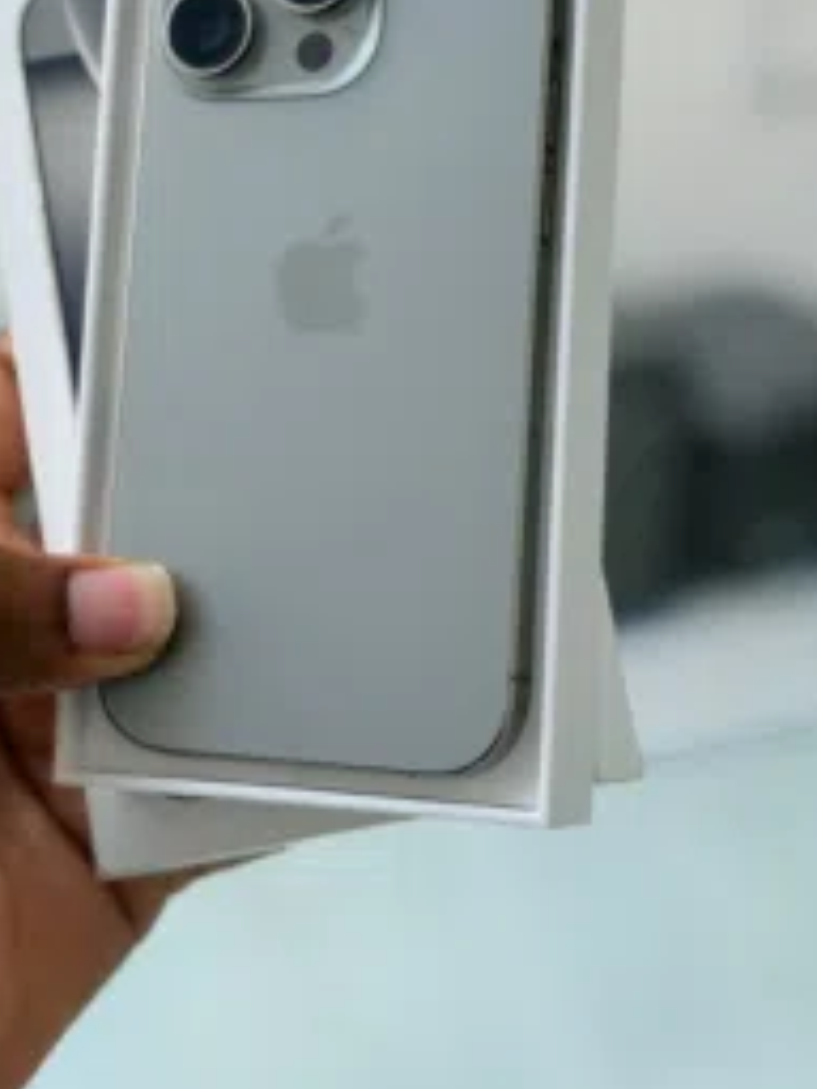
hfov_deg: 19.6
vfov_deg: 25.8
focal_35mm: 75
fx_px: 2360
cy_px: 319
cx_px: 277
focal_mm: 6.76
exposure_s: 1/364
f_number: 1.78
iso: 64
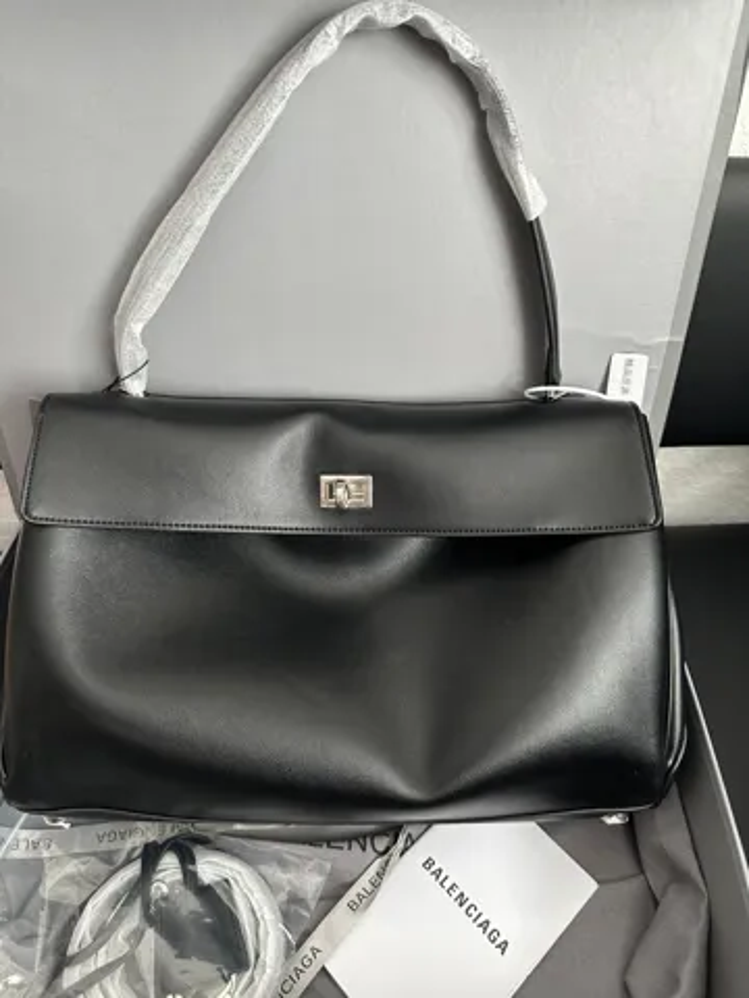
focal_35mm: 24
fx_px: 692
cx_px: 374
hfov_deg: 56.8
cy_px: 499
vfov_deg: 71.6
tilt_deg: -47.6
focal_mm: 6.86
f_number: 1.78
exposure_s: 1/117
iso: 250
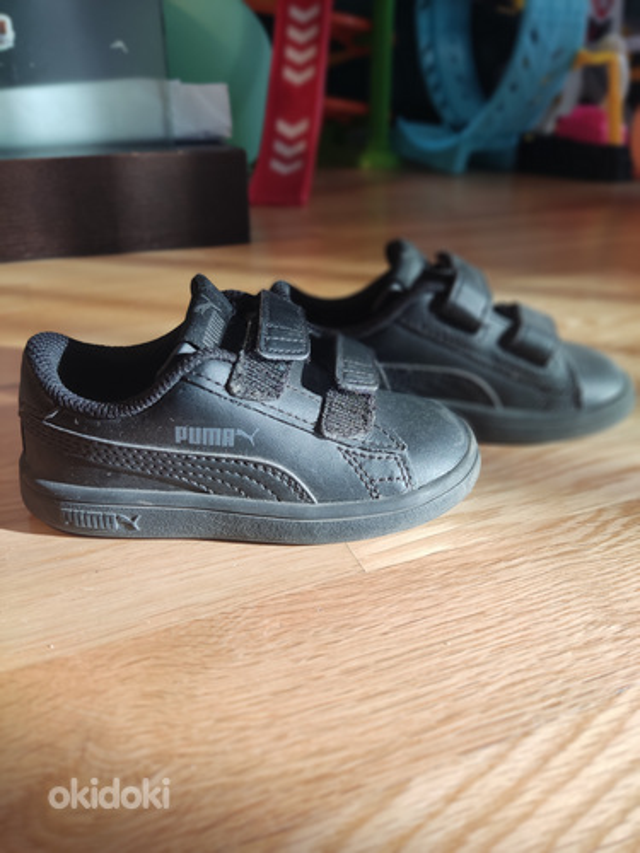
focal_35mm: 25
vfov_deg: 69.4
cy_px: 426
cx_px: 320
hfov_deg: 54.9
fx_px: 616
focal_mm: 4.71
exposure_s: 1/50
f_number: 1.79
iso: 193
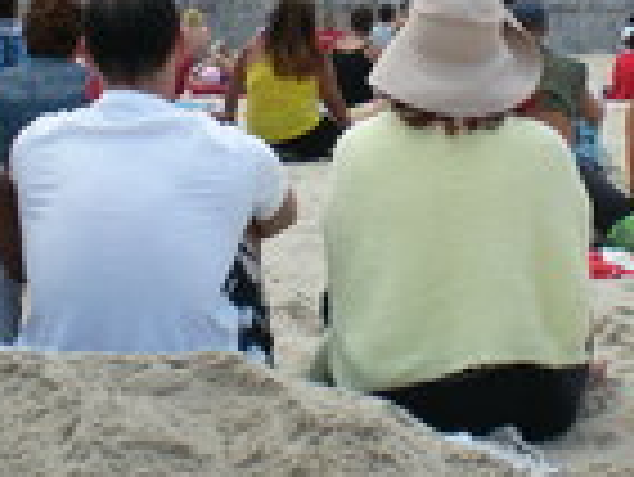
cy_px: -126
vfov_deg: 13.3
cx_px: 427
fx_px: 1980
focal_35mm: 108
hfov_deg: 18.1
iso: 50
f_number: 4.6
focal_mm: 6.3
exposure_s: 1/244
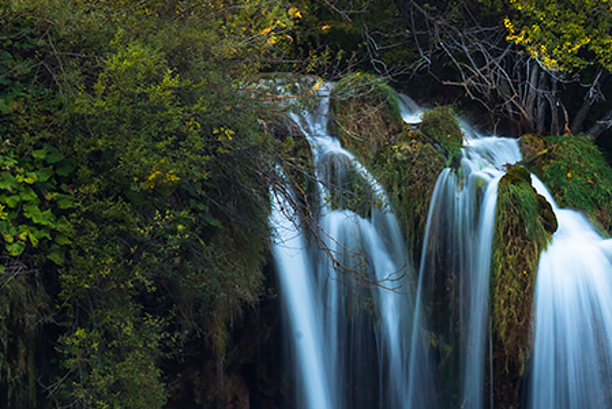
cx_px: -354
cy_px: 284
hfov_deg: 3.4
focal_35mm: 601
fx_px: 10223
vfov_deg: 2.3
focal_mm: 135
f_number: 22
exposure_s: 1/1.67
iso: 31
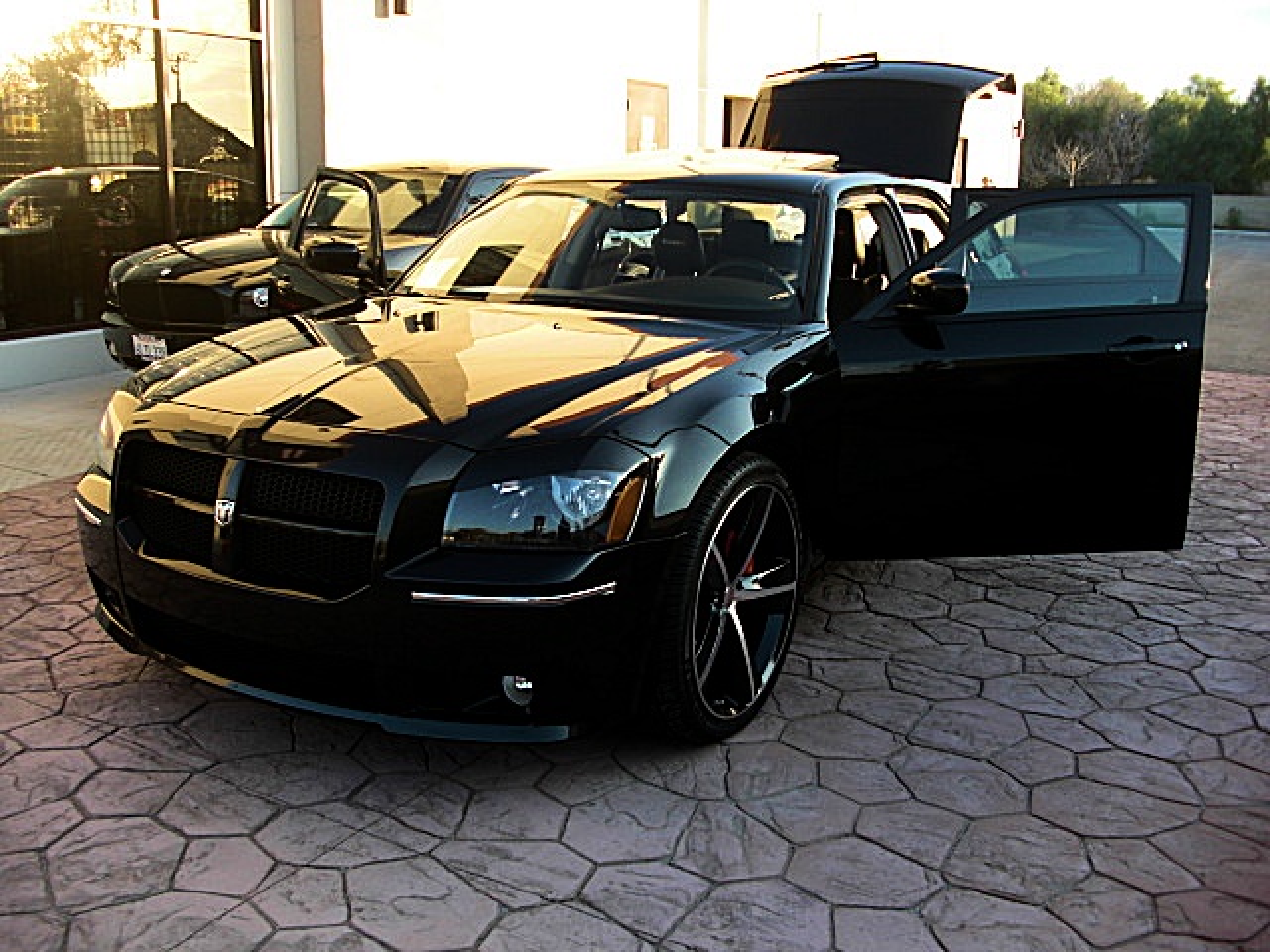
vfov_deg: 39.7
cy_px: 476
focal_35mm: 36
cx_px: 635
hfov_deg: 51.4
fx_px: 1321
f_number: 2.8
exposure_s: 1/100
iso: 50
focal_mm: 6.3
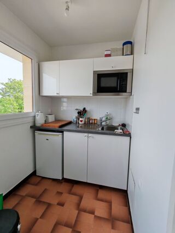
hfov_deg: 78.1
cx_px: 88
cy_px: 116
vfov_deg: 94.5
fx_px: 108
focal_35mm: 16
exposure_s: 1/230
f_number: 2.2
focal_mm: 1.96
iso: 50
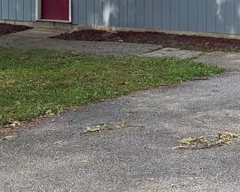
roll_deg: +0.3
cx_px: 220
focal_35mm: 116
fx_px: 824
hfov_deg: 16.3
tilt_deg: -5.5
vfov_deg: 13.2
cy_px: 9
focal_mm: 6.76
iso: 100
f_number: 1.78
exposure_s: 1/1770
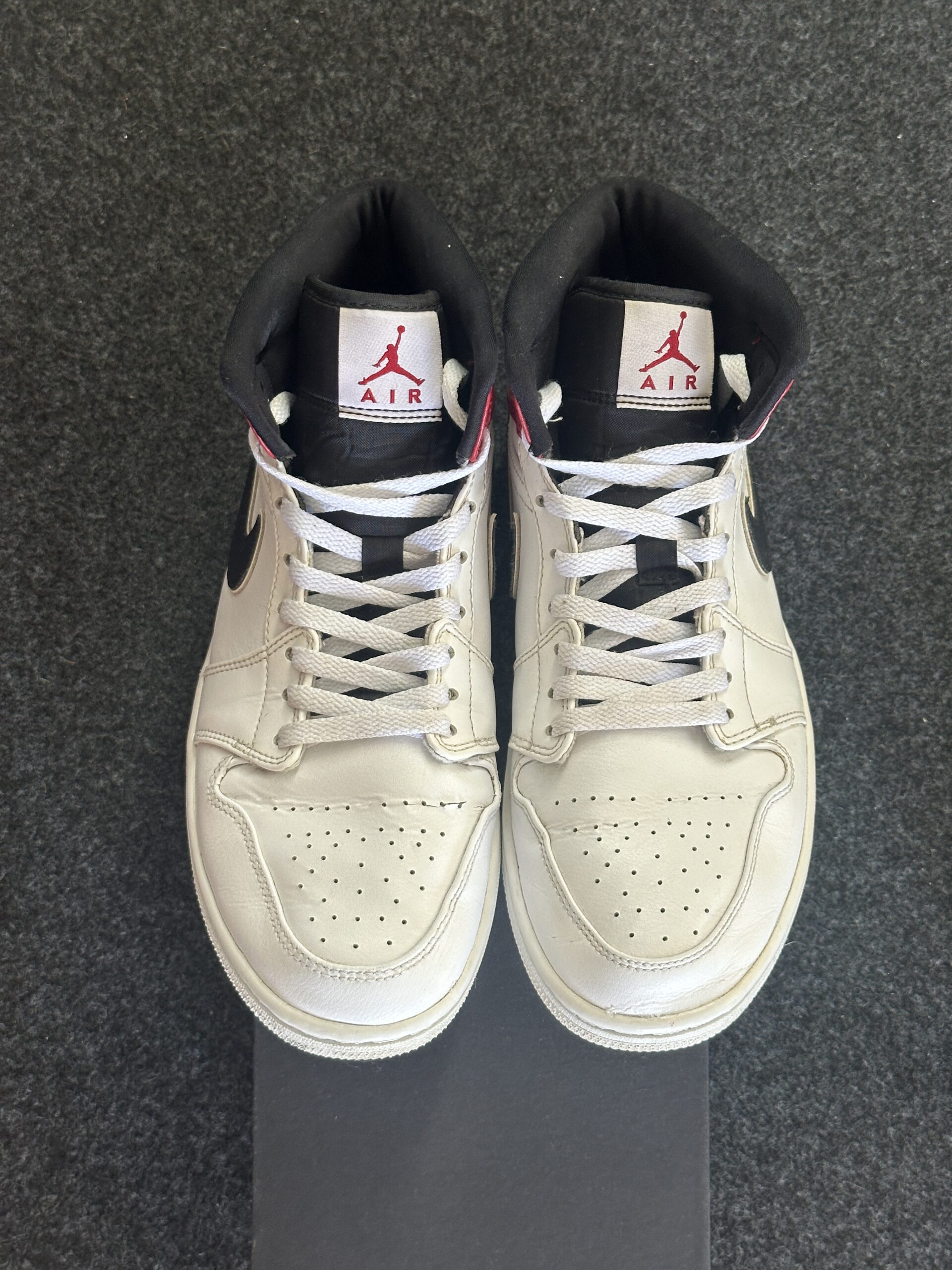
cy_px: 635
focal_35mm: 48
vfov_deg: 39.7
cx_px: 476
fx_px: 1760
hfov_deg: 30.3
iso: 100
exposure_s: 1/50
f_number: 1.78
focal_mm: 6.86
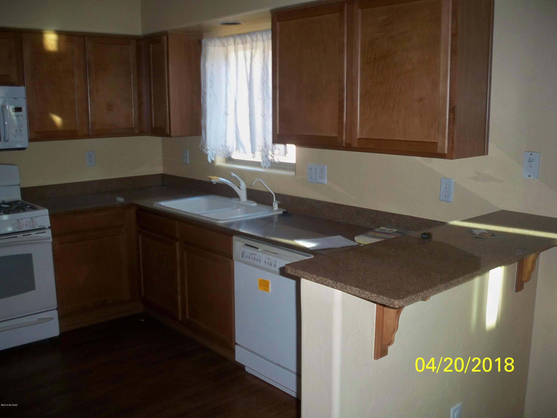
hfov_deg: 52.6
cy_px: 209
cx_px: 278
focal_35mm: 35
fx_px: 563
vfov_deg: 40.7
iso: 250
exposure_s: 1/60
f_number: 3.1
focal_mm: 6.3
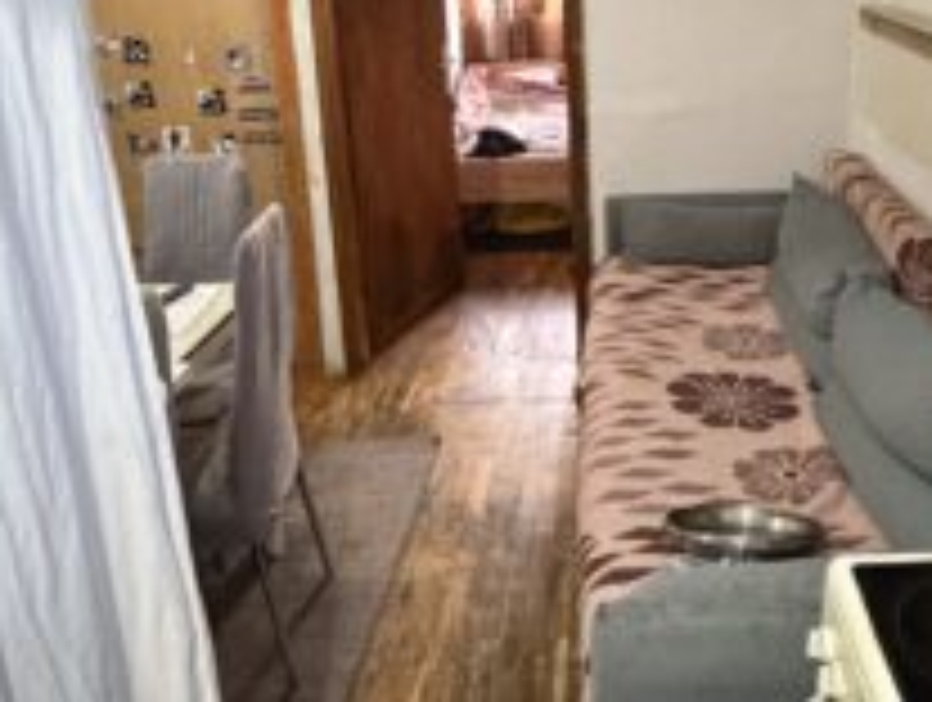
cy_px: 162
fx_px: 728
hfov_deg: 64.1
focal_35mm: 27
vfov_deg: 49.1
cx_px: 594
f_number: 2.2
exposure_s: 1/33
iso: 1000
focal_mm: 2.22
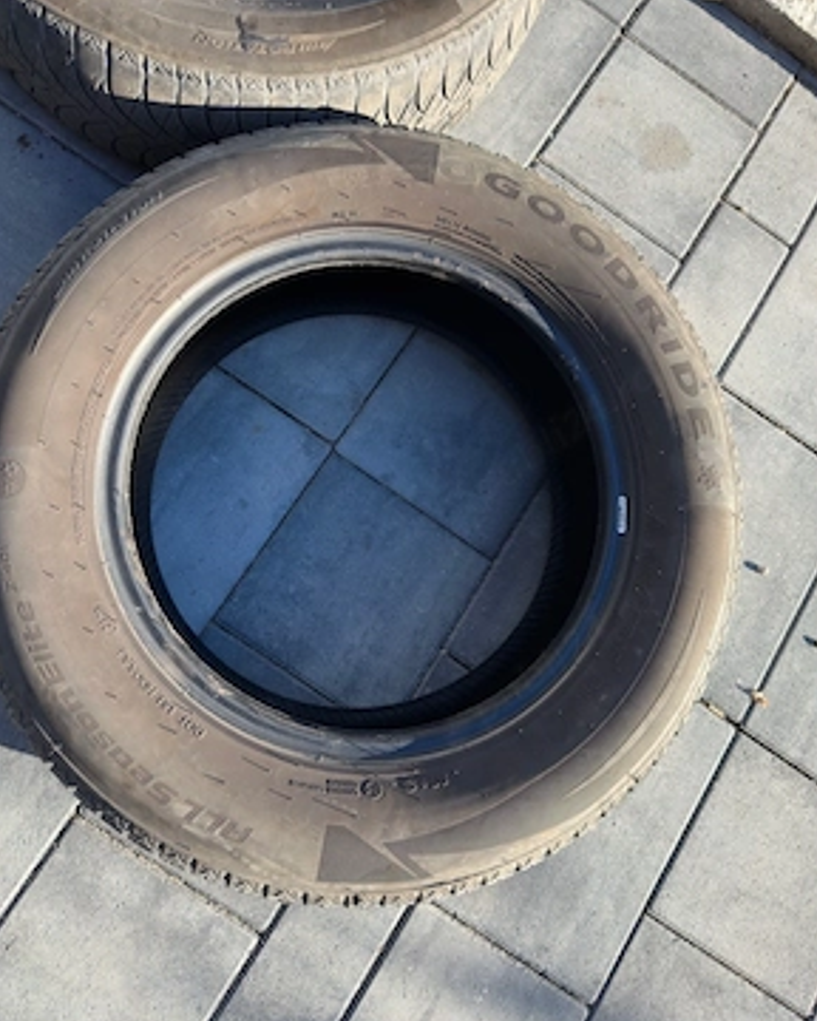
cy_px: 468
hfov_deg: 54.9
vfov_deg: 65.9
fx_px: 786
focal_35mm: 26
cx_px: 400
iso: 80
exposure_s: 1/898
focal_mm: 6.86
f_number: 1.78
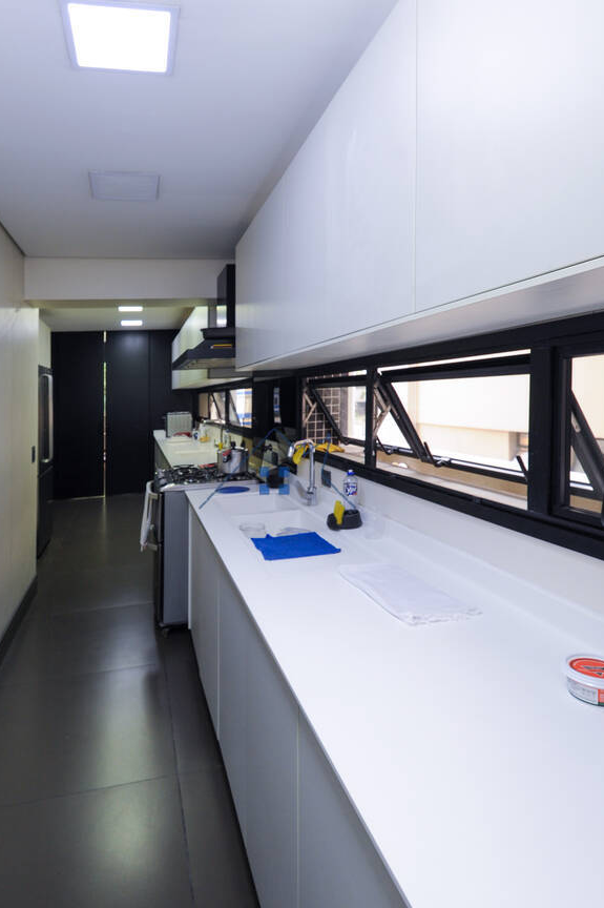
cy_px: 475
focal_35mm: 20
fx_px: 504
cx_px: 273
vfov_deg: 84.0
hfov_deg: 61.7
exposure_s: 1/50
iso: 640
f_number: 6.3
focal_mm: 16
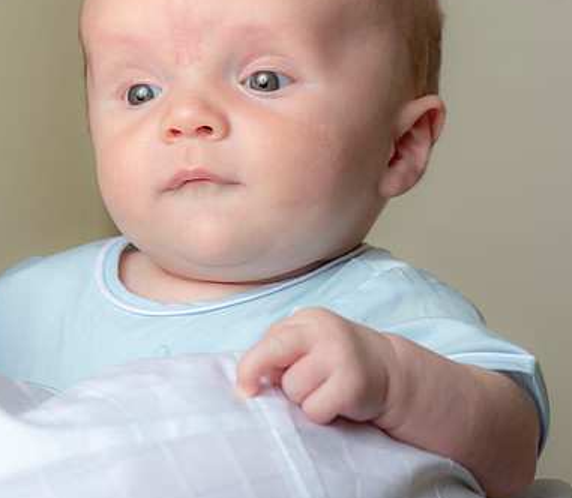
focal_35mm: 371
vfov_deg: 4.4
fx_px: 6505
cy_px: 247
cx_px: 205
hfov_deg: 5.0
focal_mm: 200
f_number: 7.1
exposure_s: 1/200
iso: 250
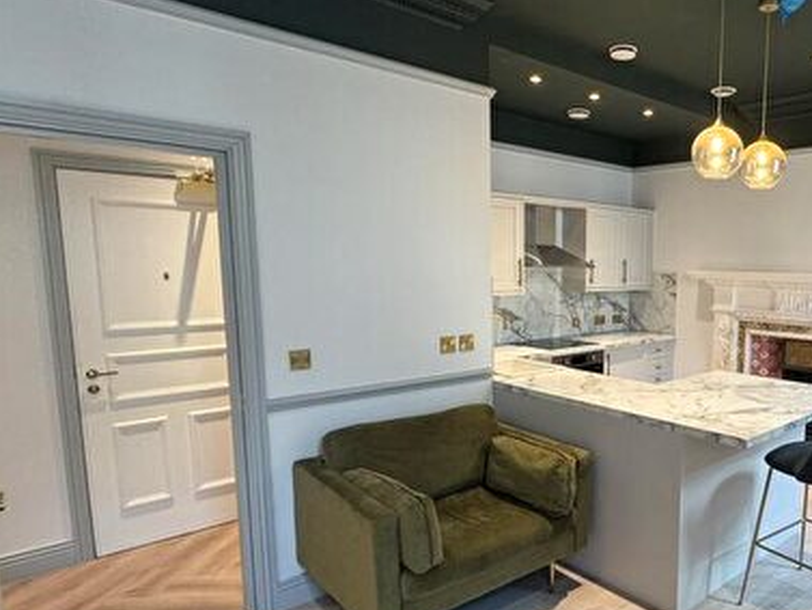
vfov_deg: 53.0
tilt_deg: -6.7
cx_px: 614
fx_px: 610
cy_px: 342
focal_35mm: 26
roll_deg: -0.8
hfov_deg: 63.2
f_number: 2.2
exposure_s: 1/100
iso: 200
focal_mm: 2.22
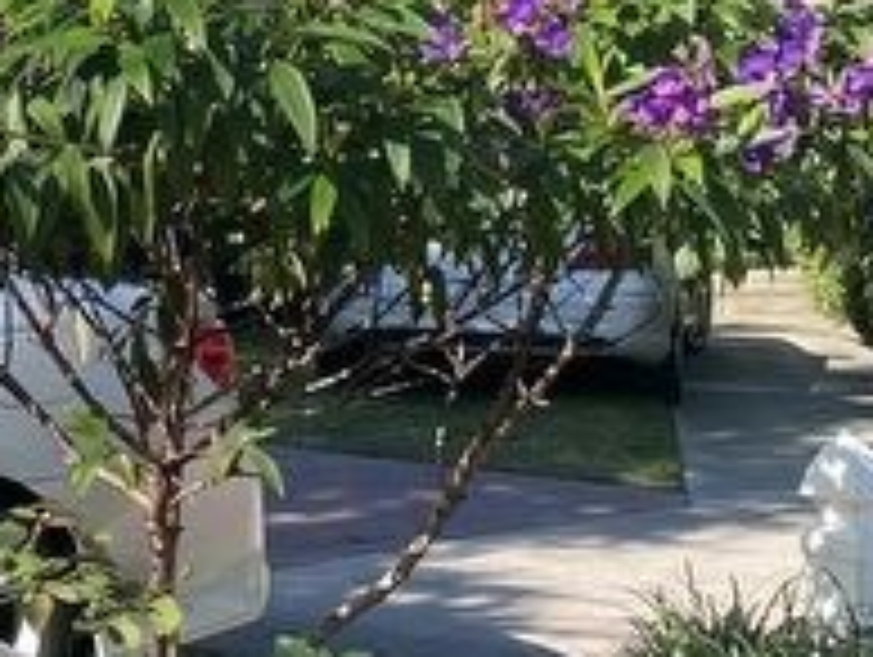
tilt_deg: +3.2
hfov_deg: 16.6
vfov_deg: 13.6
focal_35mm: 107
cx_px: -450
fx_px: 2702
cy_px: -58
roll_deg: +1.5
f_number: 1.8
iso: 32
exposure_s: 1/1484
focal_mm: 4.25
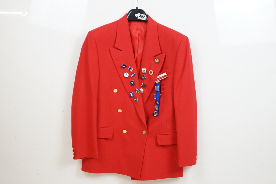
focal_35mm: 50
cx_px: 138
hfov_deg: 39.6
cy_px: 92
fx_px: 383
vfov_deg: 26.9
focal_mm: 50
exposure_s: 1/100
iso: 5000
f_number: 9
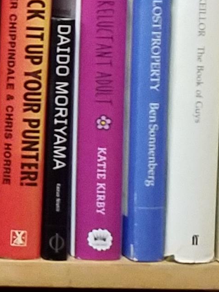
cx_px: -255
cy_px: 32
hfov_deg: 9.8
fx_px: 1164
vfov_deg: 14.2
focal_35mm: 138
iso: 320
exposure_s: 1/25
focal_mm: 3.6
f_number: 1.9
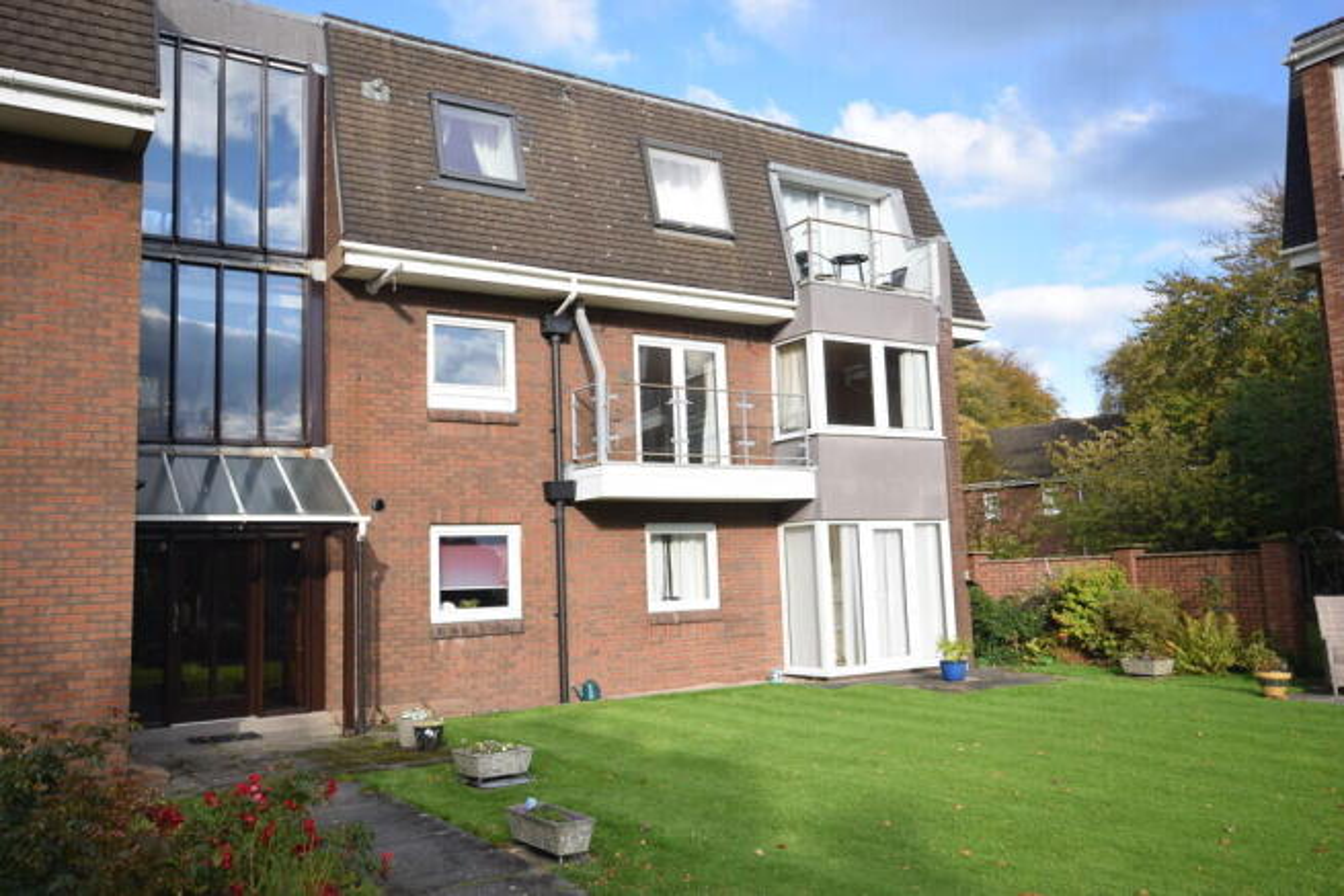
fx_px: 1120
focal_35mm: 30
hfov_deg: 61.9
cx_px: 672
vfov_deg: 43.6
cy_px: 448
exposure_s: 1/250
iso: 220
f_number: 8
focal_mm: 20
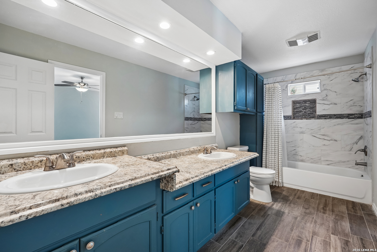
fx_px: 173
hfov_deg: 95.0
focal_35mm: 16
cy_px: 126
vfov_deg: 72.1
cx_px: 188
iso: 400
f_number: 8
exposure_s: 1/10
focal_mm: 16.5
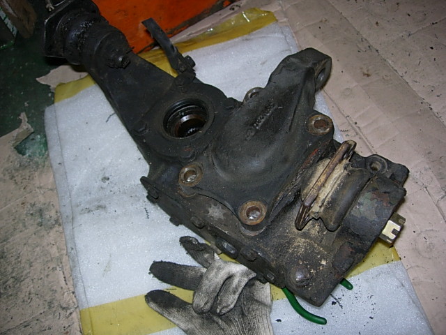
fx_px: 490
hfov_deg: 49.0
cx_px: 223
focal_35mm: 38
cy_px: 168
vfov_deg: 37.7
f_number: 2.8
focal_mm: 7.8
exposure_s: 1/64
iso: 79
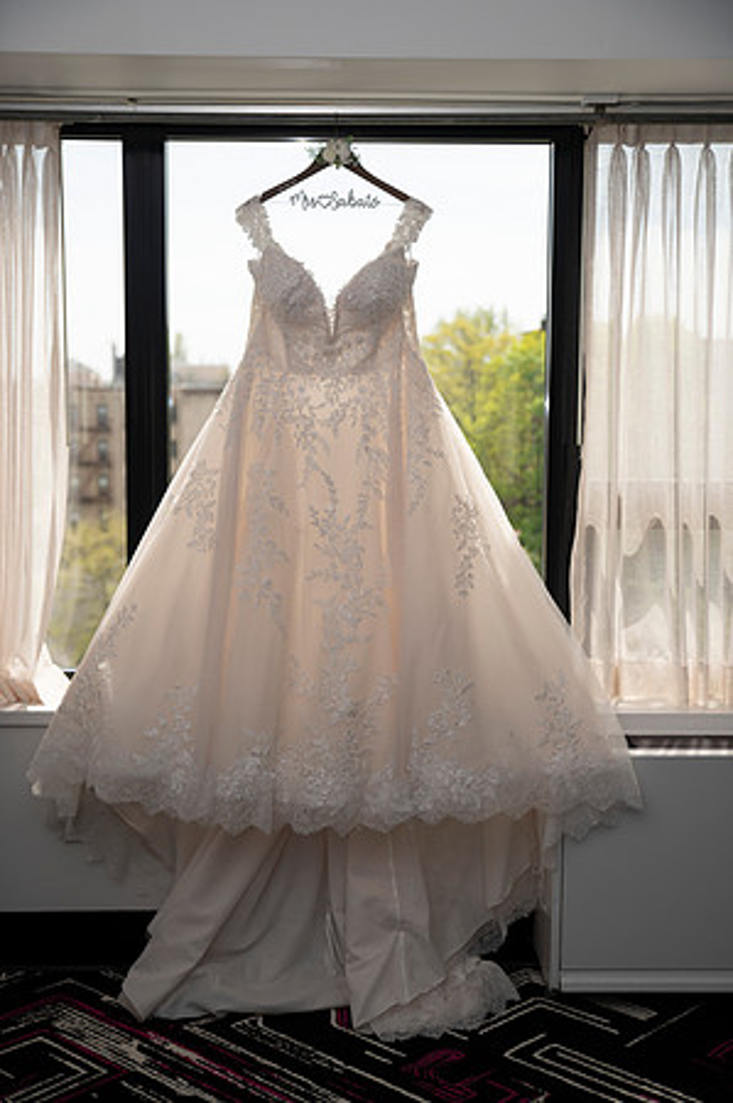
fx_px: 1408
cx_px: 366
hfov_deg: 29.2
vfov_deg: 42.8
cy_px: 552
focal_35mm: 46
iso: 400
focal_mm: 46
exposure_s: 1/1600
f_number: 2.8
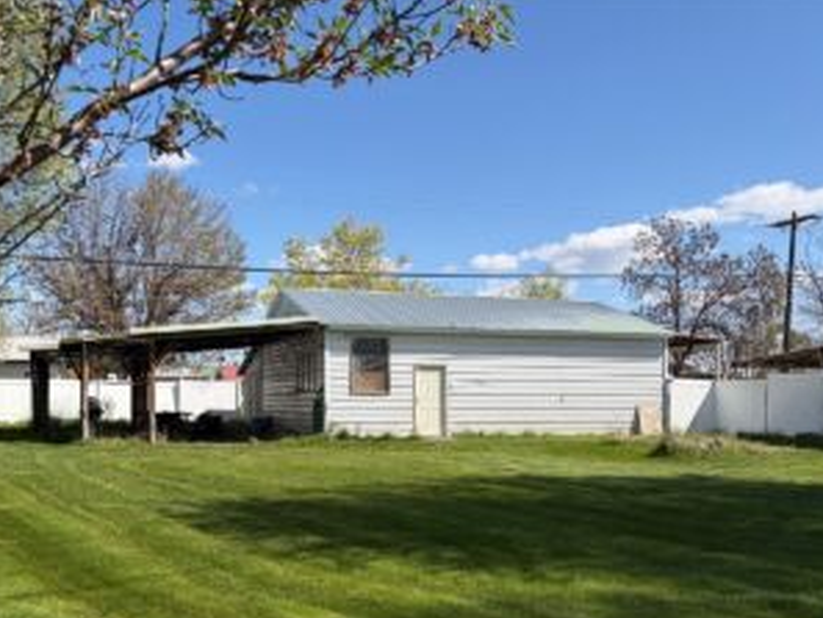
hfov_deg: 52.4
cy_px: 405
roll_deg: +0.6
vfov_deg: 40.3
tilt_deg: +1.9
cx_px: 346
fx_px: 832
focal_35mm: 35
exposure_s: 1/4608
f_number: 1.6
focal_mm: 5.96
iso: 64
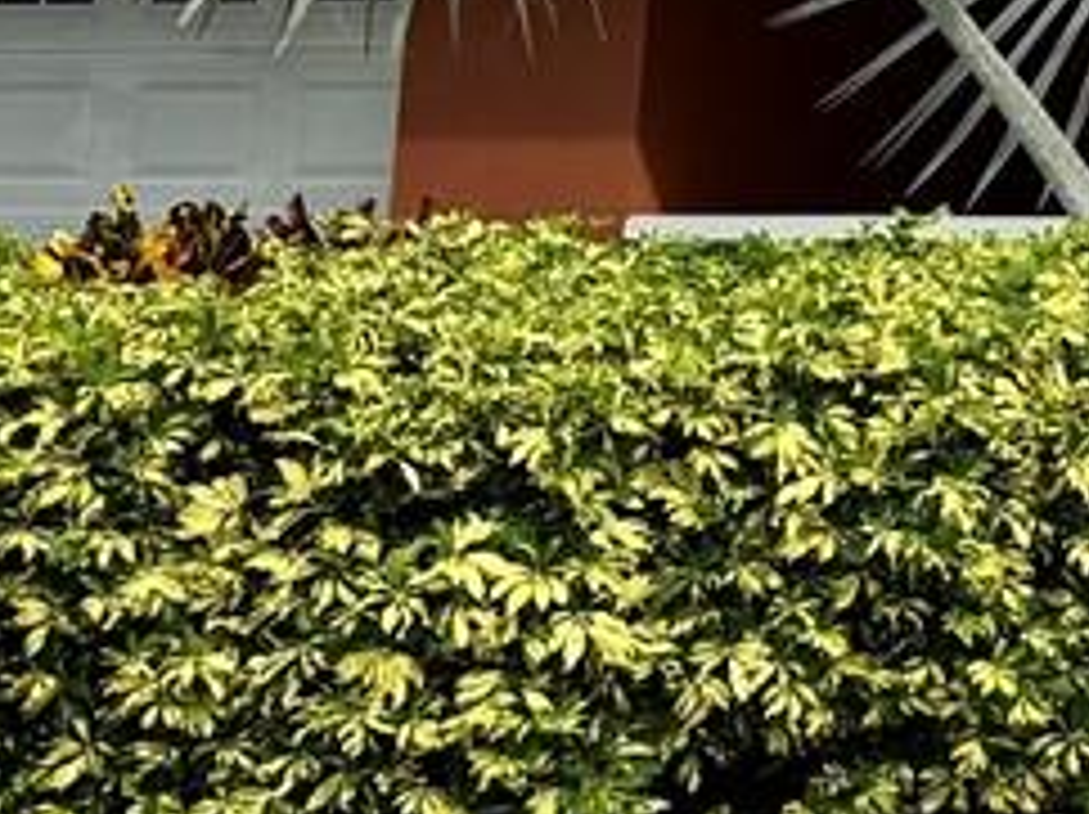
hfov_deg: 9.9
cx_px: 3114
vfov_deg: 9.1
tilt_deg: +8.8
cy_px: -355
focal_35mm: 159
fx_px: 4997
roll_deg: -0.8
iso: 80
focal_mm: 6.76
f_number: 1.78
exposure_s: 1/4310
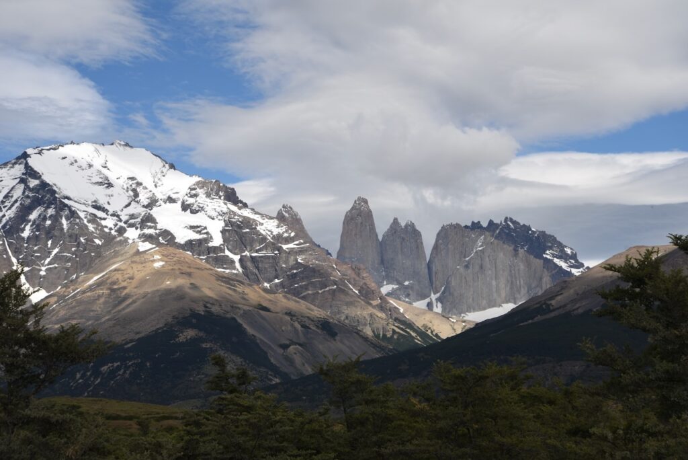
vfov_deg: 20.9
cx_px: 344
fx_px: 1243
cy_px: 230
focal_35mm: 65
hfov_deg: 30.9
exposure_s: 1/400
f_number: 8
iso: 100
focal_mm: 65
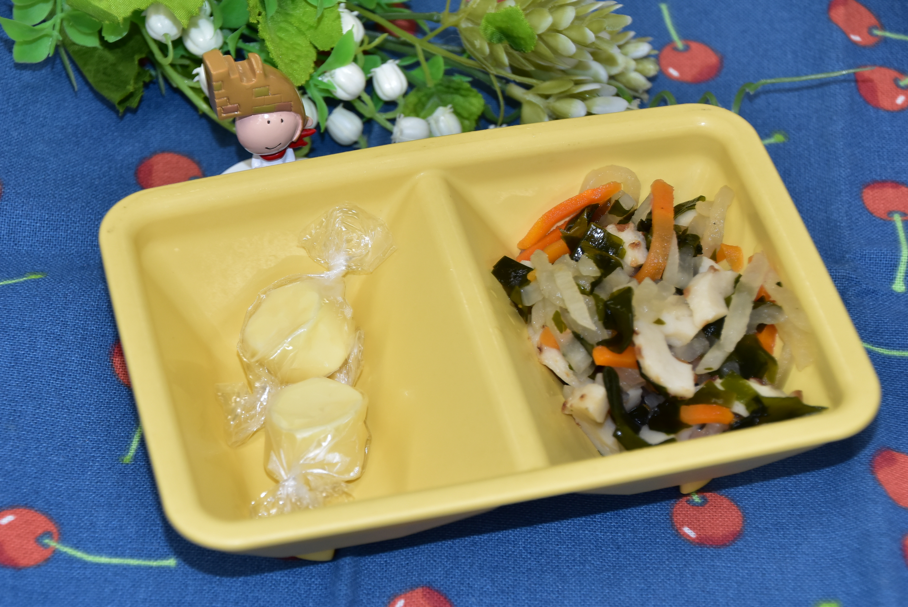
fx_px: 2953
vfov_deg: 11.7
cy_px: 304
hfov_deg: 17.5
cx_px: 454
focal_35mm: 117
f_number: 5.6
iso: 400
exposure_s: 1/60
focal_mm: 78
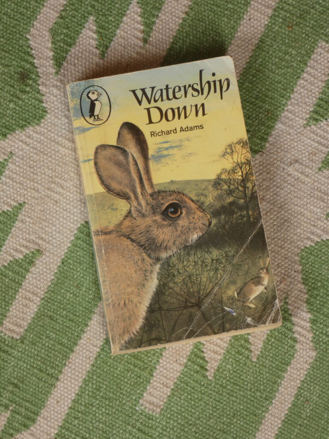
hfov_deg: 11.6
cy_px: 220
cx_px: 164
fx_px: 1622
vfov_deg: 15.4
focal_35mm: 128
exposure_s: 1/80
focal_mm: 22.9
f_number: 5.2
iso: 200
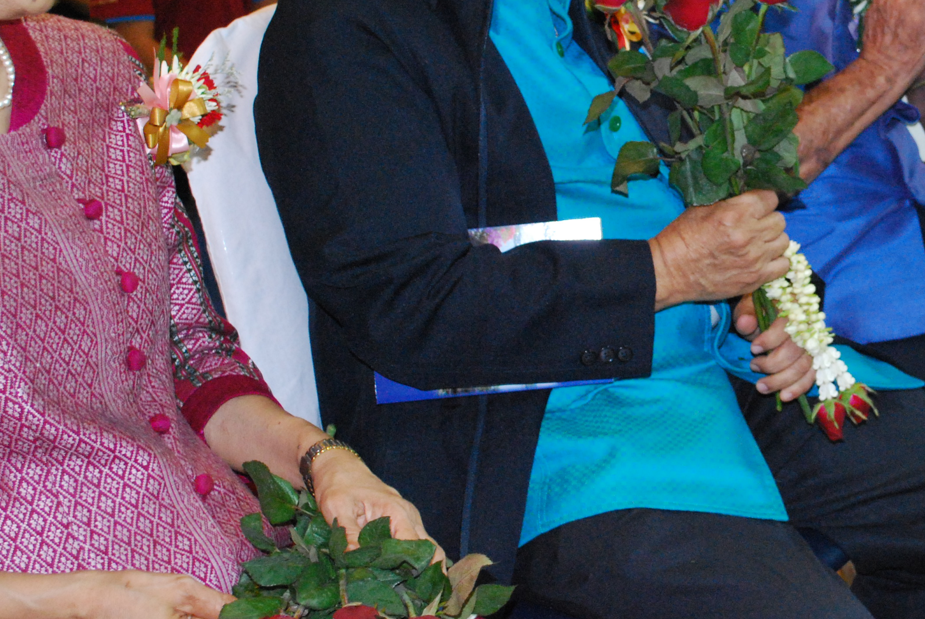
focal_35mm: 80
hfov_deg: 24.8
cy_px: 207
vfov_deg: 17.1
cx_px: 788
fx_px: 2056
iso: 1600
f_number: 5.6
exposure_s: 1/25
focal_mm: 29
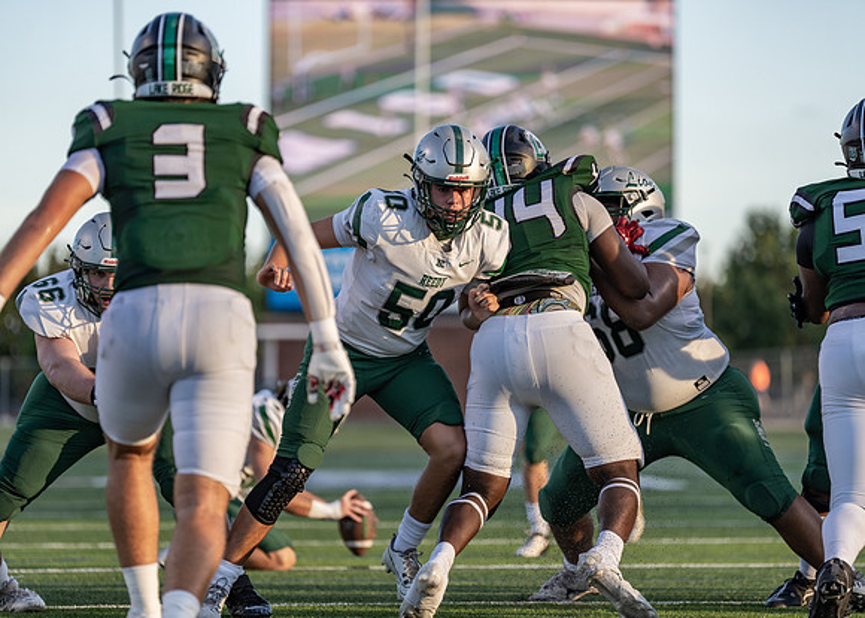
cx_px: 432
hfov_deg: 11.0
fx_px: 4504
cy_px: 309
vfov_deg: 7.8
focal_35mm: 183
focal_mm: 175
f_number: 2.8
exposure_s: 1/1250
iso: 200
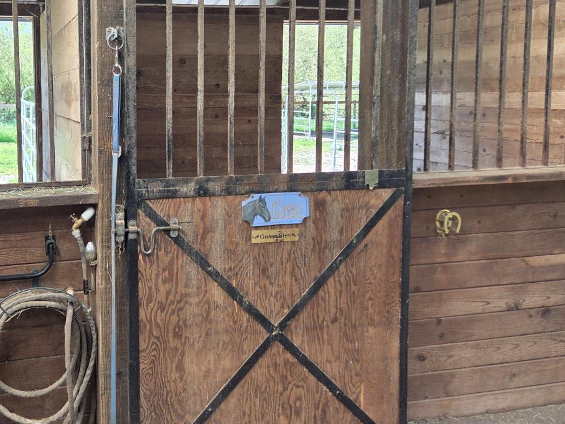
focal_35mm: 38
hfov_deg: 46.9
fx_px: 620
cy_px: 127
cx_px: 129
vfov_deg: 37.1
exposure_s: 1/180
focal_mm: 5.4
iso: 40
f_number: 1.8
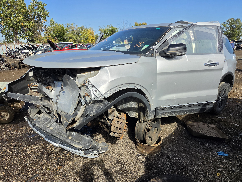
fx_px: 161
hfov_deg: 73.9
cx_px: 121
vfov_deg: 58.9
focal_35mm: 23
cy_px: 91
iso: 80
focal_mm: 5.4
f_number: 1.8
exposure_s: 1/5543
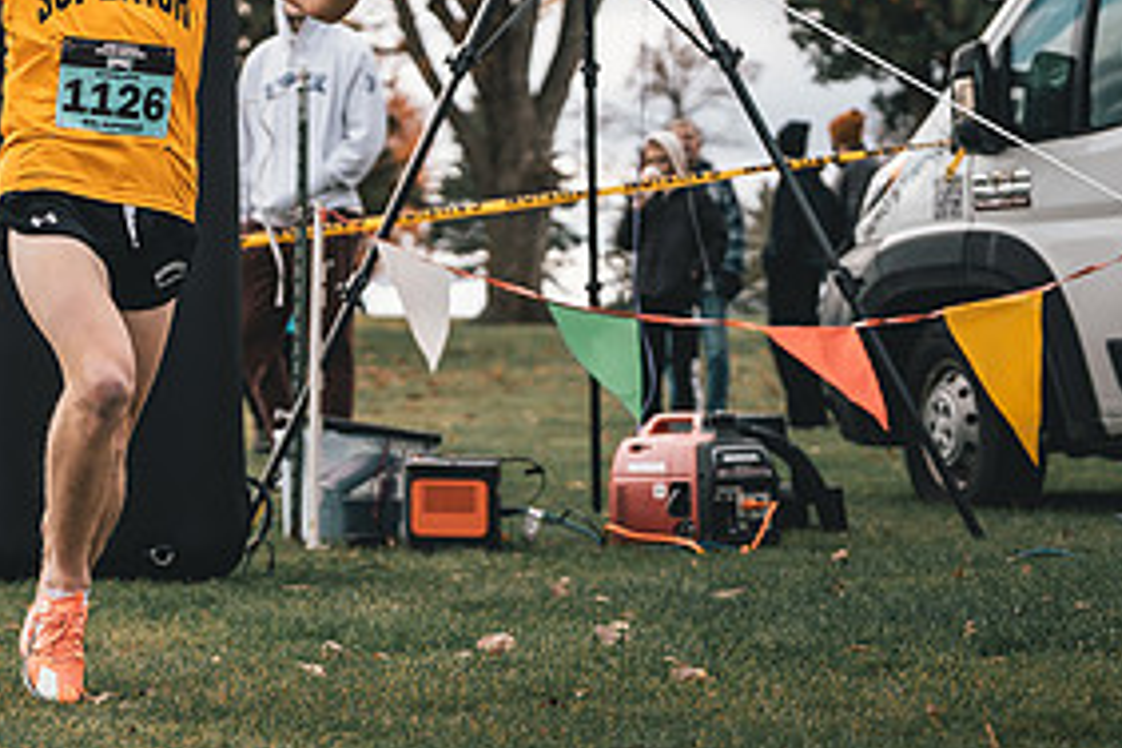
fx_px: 4145
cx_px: 25
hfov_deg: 15.2
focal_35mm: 133
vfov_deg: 10.3
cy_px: 110
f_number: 2
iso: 200
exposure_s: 1/3200
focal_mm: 50
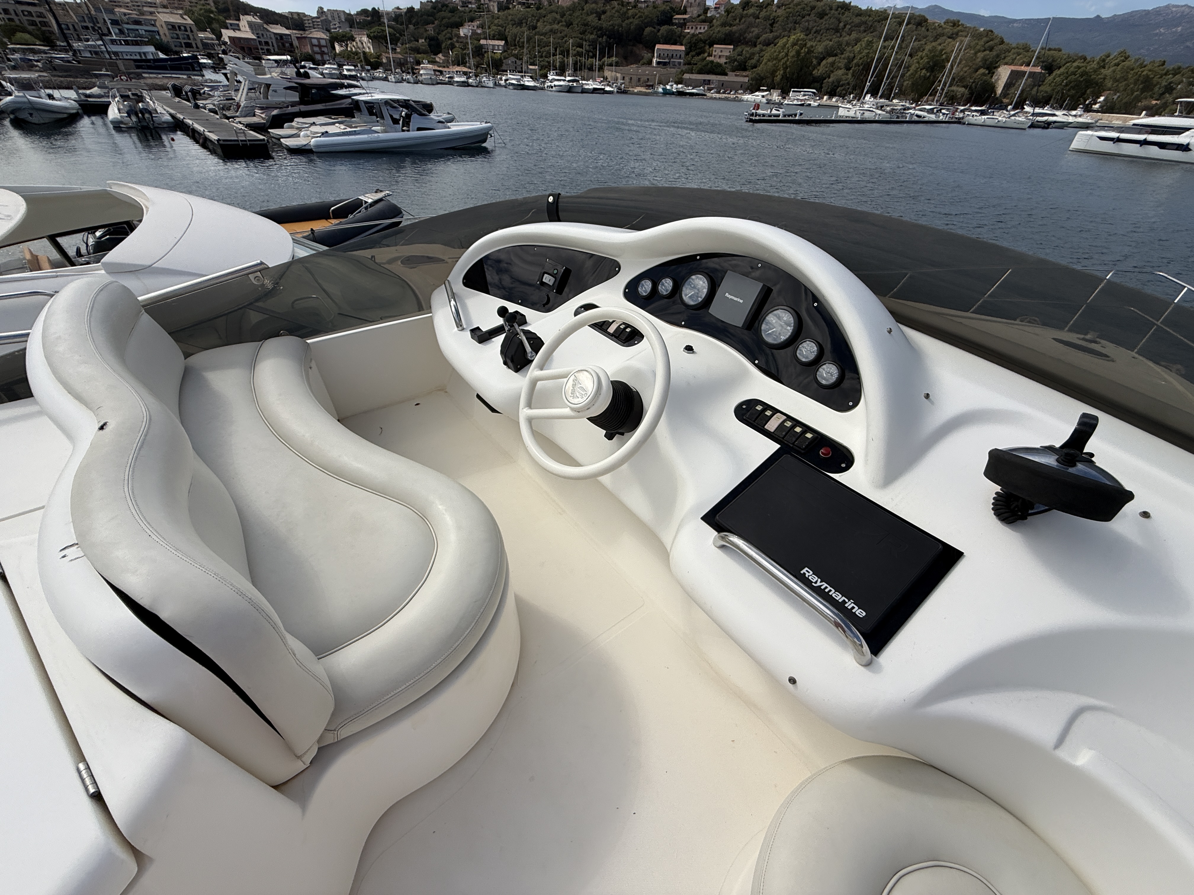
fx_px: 483
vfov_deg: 85.7
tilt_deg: -37.3
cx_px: 597
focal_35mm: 14
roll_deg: -3.5
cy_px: 448
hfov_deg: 102.1
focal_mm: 2.22
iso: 50
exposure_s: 1/4425
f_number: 2.2
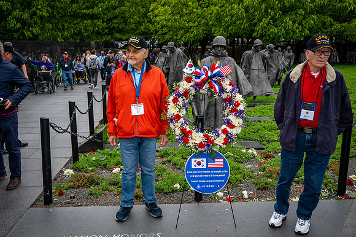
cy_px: 118
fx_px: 346
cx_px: 178
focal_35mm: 35
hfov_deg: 54.5
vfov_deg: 37.8
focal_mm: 35
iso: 1250
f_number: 8
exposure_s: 1/640
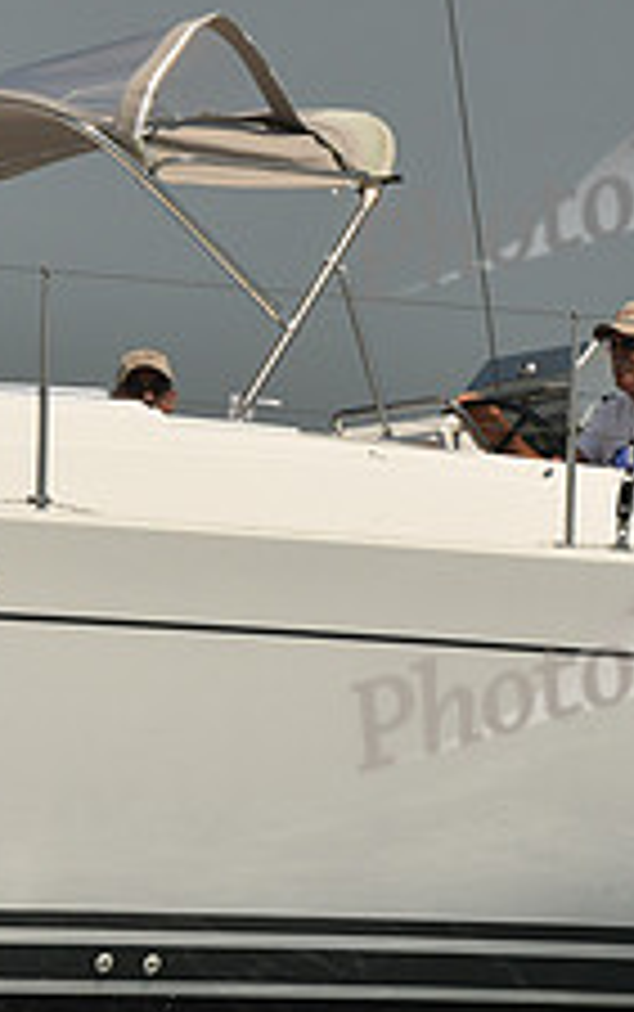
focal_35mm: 526
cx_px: 121
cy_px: 484
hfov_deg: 2.5
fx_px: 14514
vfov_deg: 4.0
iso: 320
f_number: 9
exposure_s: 1/1000
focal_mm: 200
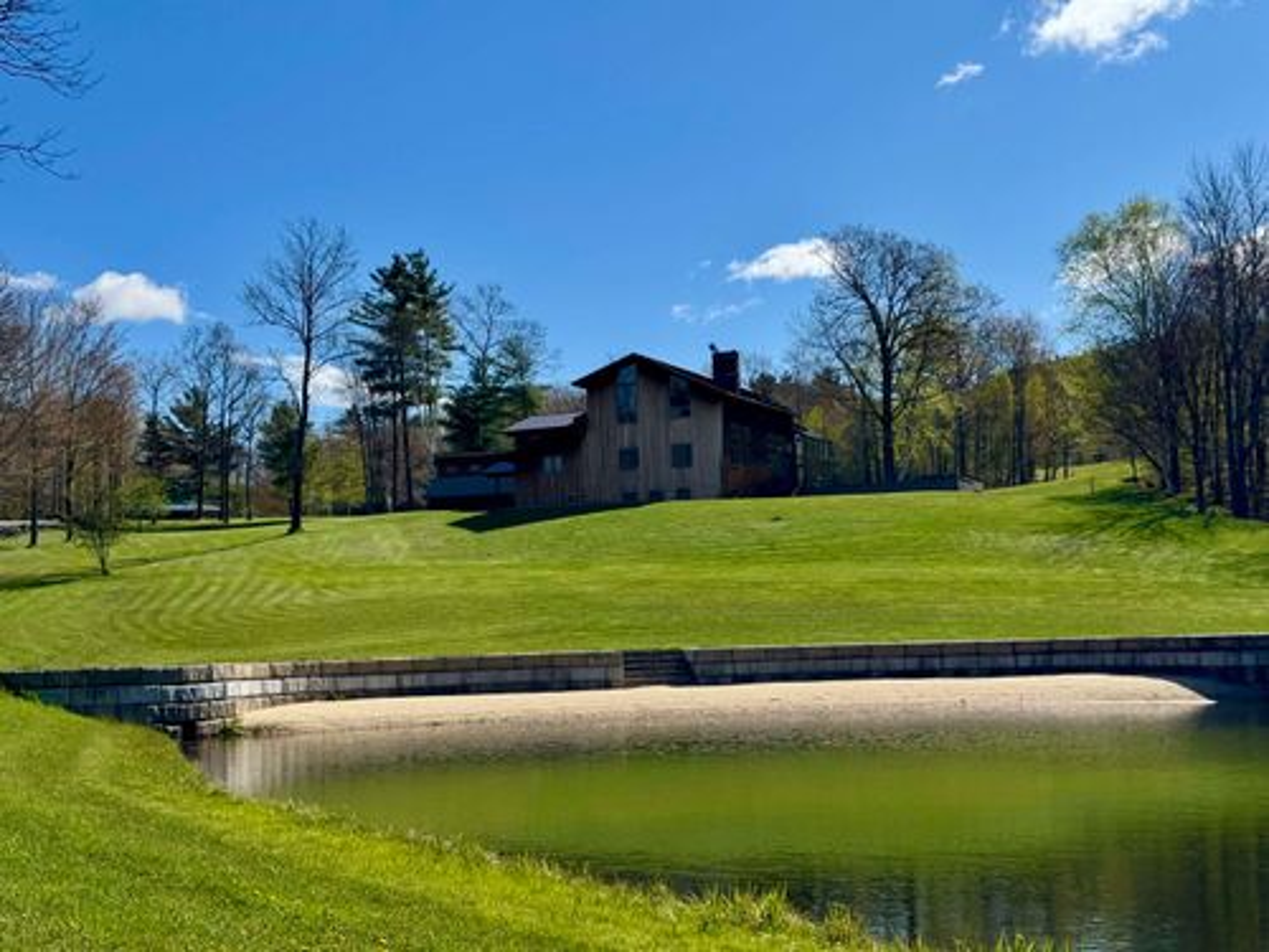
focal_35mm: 48
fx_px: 1760
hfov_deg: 39.7
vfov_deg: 30.3
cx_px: 634
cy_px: 476
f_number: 1.78
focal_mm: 6.76
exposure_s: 1/9009
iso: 64
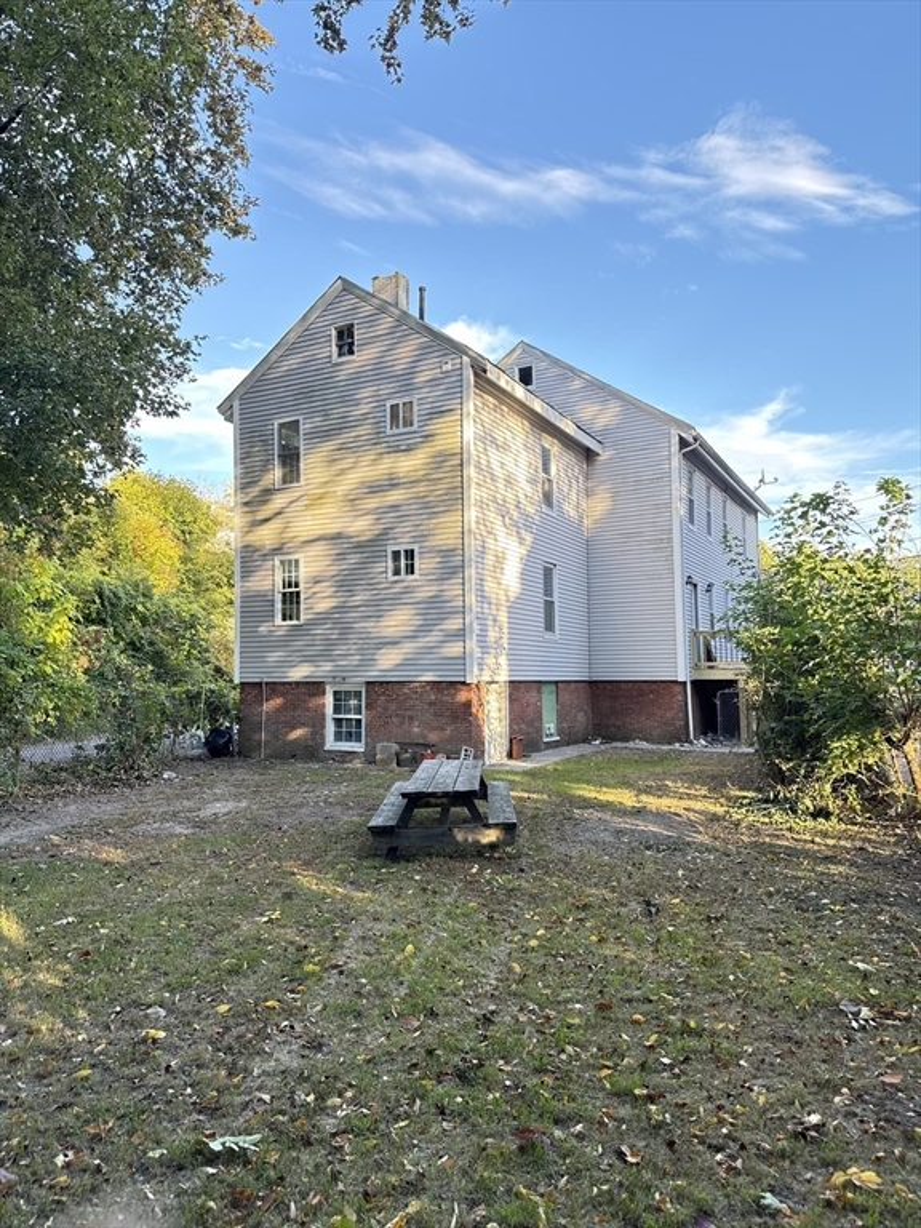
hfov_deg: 56.8
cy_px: 614
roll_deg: +1.0
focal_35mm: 24
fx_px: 851
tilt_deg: +3.9
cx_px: 460
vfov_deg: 71.6
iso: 80
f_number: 1.78
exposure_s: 1/172
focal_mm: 6.76
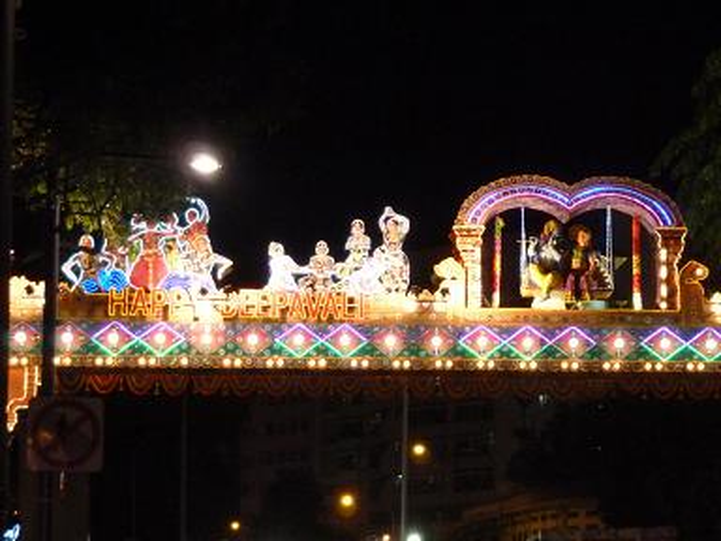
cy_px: 270
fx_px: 2479
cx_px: 360
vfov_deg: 12.5
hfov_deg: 16.6
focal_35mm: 119
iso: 800
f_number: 4.4
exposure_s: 1/25
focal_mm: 19.5
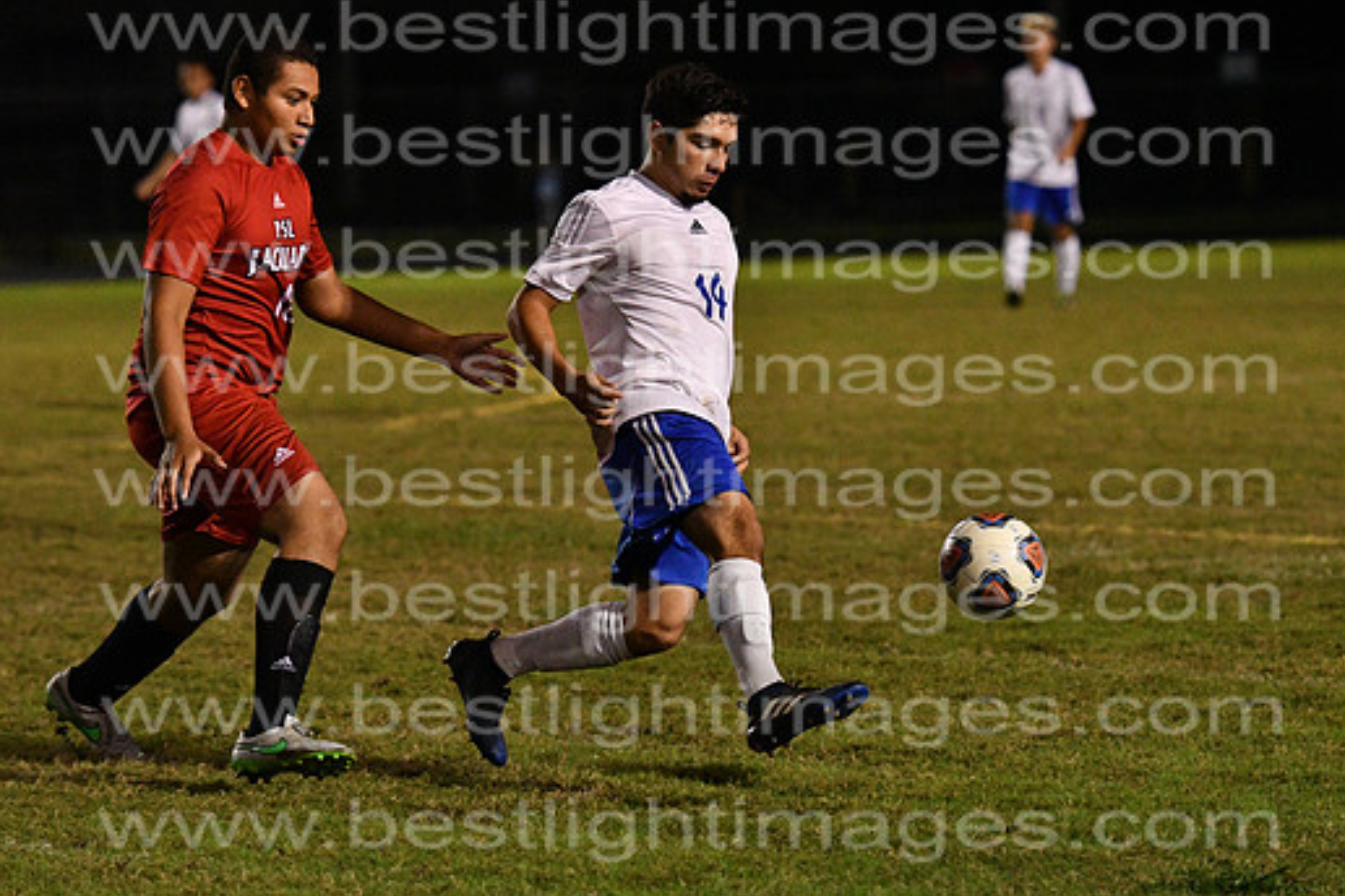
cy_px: 431
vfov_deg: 6.0
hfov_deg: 9.0
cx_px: 691
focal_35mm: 228
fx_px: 8501
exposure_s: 1/1000
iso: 6400
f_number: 4
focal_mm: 135
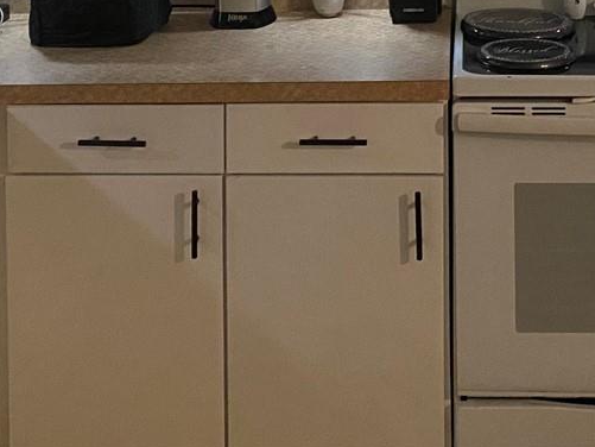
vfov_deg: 16.0
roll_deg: +0.2
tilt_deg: -2.6
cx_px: 433
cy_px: -262
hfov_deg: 23.4
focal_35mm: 83
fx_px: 1427
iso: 800
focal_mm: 4.25
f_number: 1.8
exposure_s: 1/30
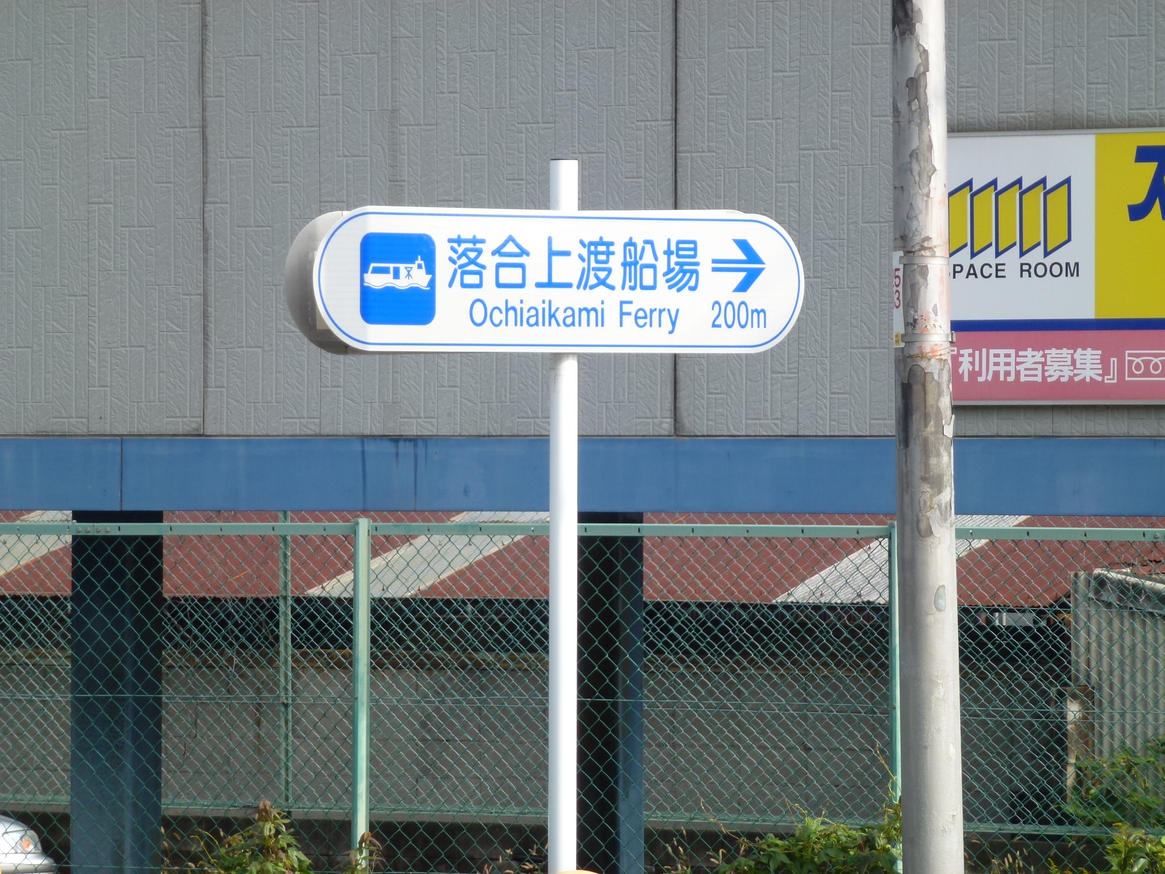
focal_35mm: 214
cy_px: 437
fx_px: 7202
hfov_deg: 9.2
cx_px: 582
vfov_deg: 6.9
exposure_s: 1/200
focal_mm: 38.3
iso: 100
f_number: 5.5
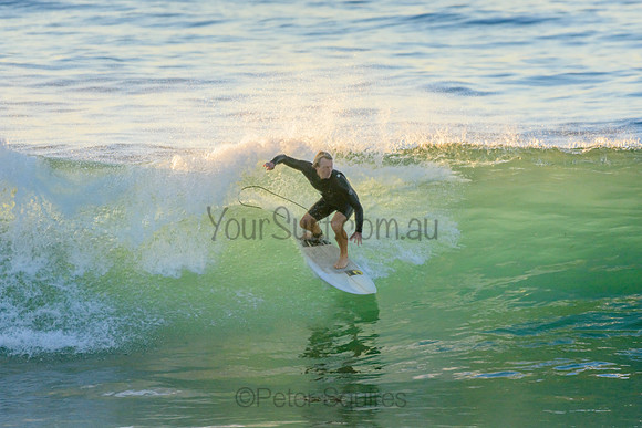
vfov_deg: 1.8
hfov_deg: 2.7
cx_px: 321
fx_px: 13379
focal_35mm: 750
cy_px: 214
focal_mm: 500
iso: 640
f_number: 5.6
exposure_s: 1/1250
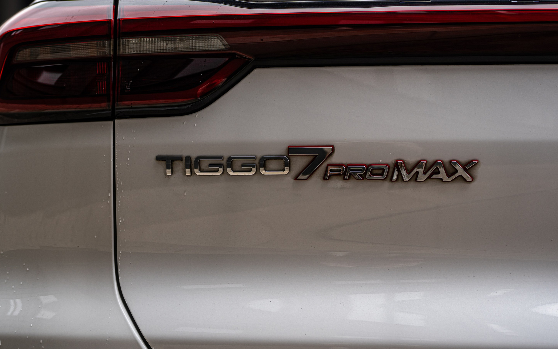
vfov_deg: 13.8
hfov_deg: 21.8
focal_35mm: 95
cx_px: 232
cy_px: 129
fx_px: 1445
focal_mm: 66
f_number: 2.8
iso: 100
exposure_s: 1/500
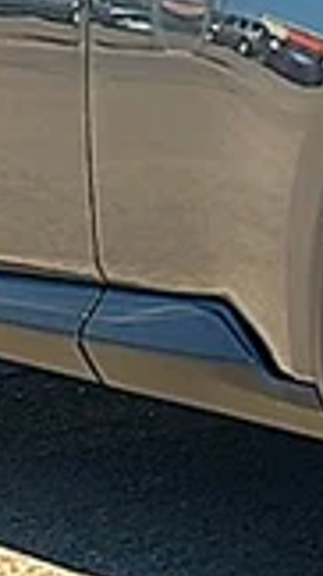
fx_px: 2652
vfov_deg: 12.3
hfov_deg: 6.7
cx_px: 710
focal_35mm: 174
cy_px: 55
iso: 80
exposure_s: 1/4808
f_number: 1.78
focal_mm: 6.86
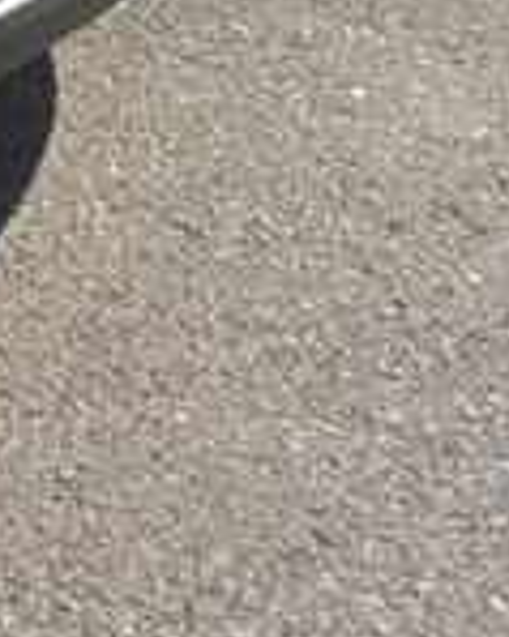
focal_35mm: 174
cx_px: -1155
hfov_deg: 7.5
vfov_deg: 10.4
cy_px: -562
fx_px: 3280
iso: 160
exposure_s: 1/250
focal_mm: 10
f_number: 9
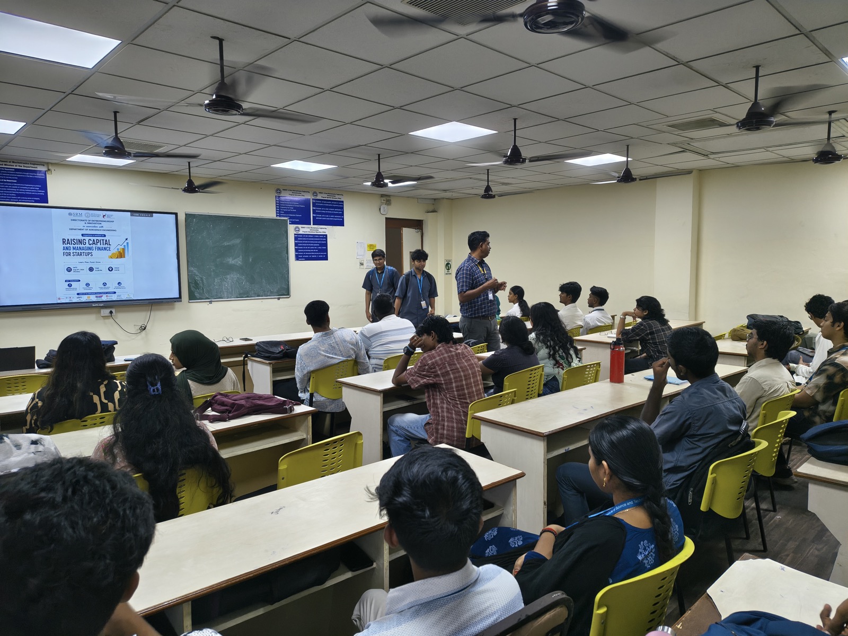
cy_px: 318
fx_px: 588
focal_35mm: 24
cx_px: 424
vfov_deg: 56.8
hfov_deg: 71.6
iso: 515
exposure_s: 1/100
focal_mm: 5.56
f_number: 1.8
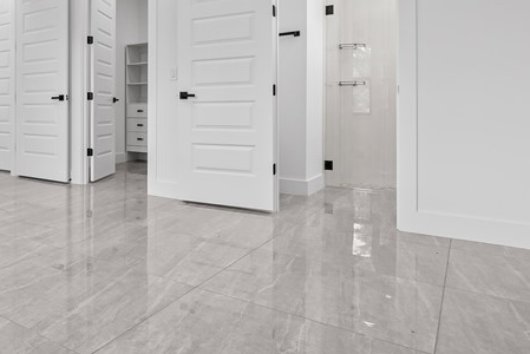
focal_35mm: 29
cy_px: 117
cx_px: 30
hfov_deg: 53.5
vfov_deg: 44.3
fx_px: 427
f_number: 9
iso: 200
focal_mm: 12
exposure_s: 1/4
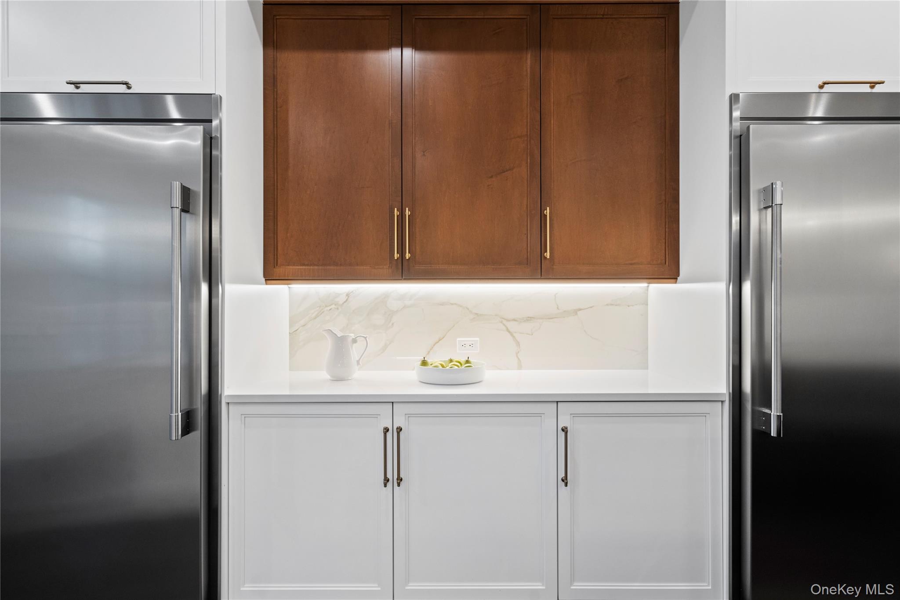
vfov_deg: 73.7
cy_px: 300
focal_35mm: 16
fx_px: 400
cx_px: 450
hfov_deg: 96.7
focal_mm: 16
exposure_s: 1/10
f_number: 6.3
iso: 500
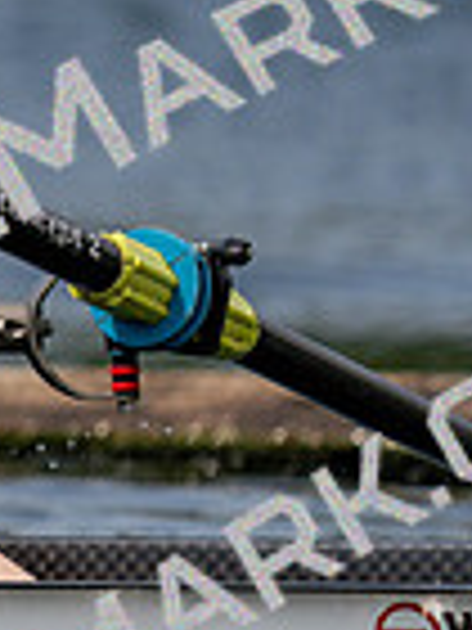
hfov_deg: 1.0
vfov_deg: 1.3
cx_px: -706
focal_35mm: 1482
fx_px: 26943
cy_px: 25
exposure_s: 1/1600
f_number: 6.3
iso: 250
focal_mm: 371
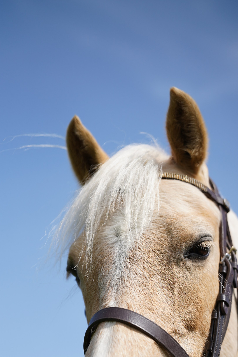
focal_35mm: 92
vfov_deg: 21.8
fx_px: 913
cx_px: 156
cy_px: 290
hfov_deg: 14.8
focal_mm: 55
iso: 100
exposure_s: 1/3200
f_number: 1.8
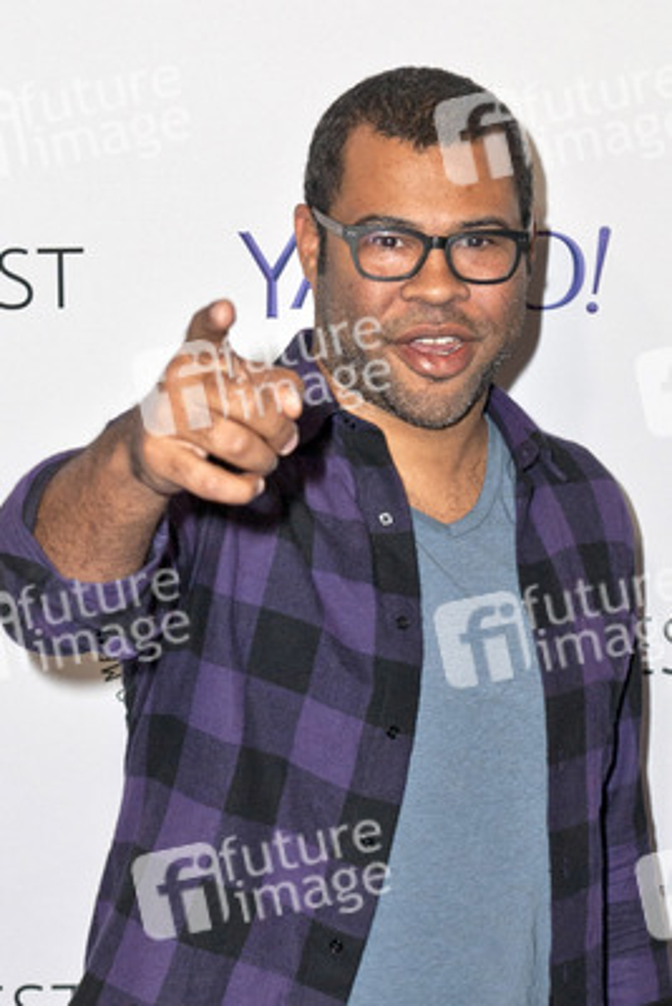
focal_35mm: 52
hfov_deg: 26.0
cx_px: 336
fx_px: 1455
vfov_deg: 38.2
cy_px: 503
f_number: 4
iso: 400
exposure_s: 1/400
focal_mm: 52
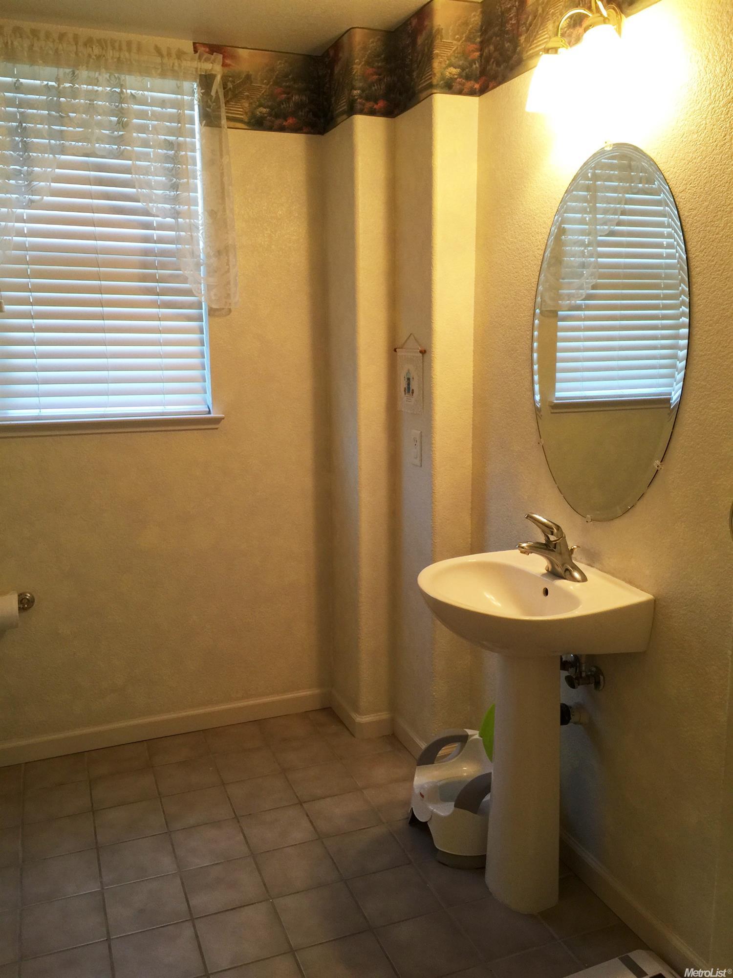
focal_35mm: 29
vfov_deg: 61.7
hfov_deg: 48.2
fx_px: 819
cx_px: 366
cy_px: 489
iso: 50
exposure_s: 1/15
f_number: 2.2
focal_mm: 4.15
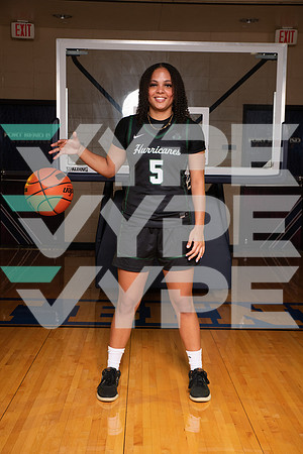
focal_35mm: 48
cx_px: 152
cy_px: 227
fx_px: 606
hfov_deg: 28.1
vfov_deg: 41.1
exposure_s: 1/400
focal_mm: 48
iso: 250
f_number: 7.1
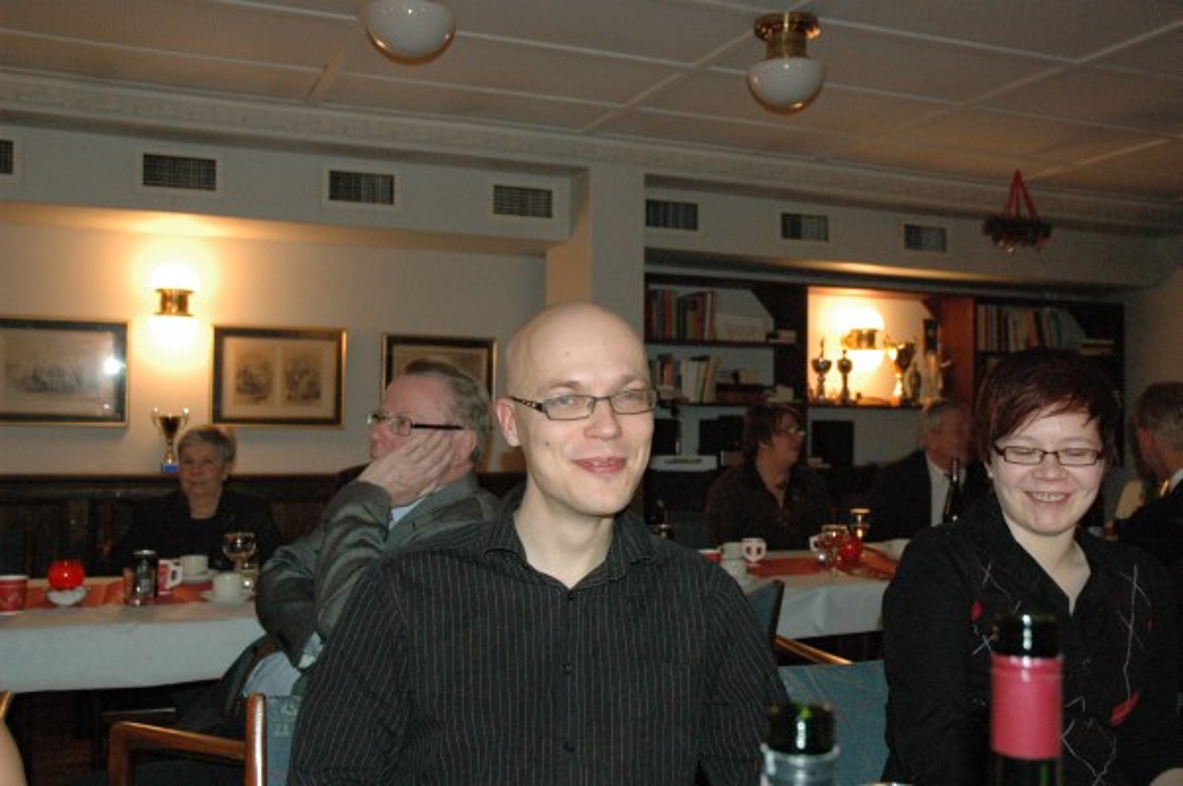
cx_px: 592
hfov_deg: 53.2
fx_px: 1182
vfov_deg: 36.8
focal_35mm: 36
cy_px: 393
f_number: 5
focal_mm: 24
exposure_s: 1/60
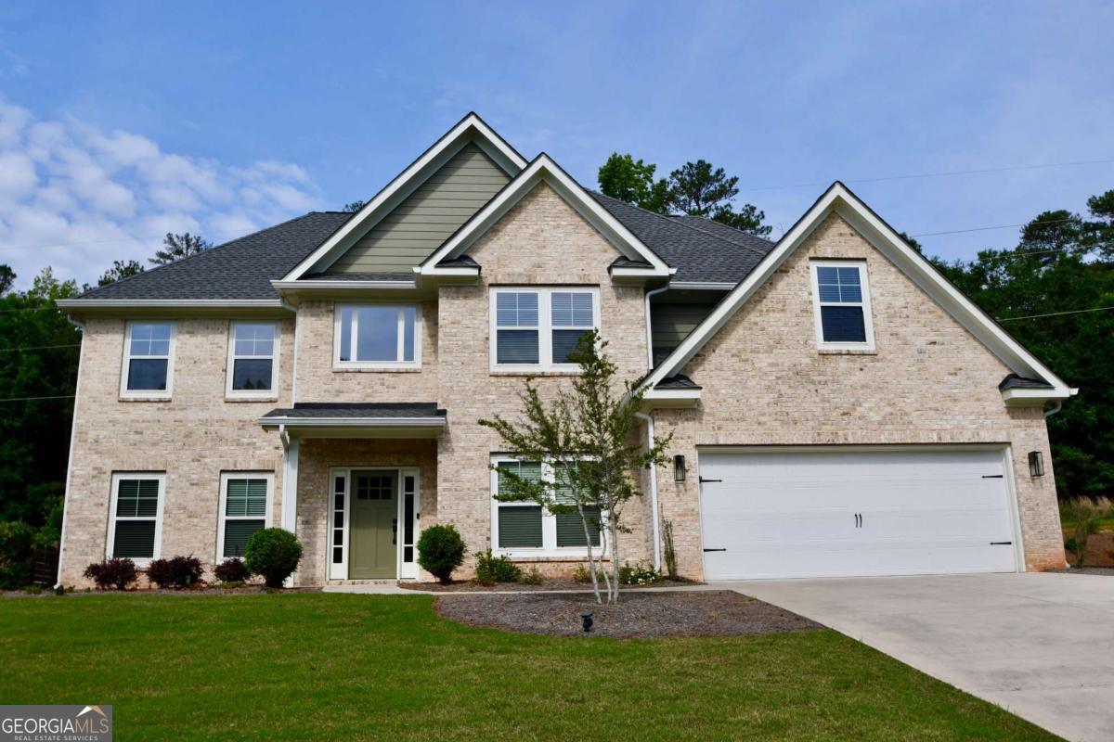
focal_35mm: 28
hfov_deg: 65.5
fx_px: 866
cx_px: 557
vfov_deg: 46.4
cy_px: 371
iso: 100
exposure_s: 1/320
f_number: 9
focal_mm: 19
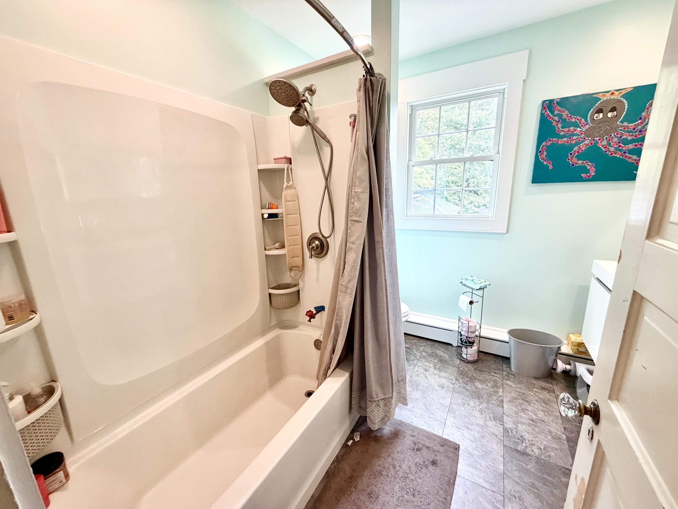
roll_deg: +2.0
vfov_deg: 85.7
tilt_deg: -12.7
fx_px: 274
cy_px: 254
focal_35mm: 14
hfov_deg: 102.1
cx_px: 339
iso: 320
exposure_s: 1/120
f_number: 2.2
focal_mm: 2.22
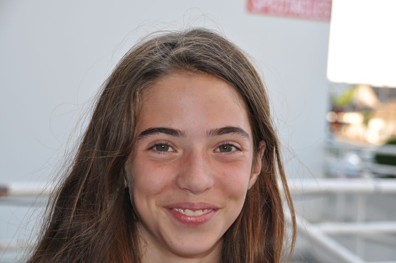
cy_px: 132
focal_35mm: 90
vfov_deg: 15.1
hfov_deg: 22.6
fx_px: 989
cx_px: 198
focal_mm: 60
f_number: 5
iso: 320
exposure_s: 1/200
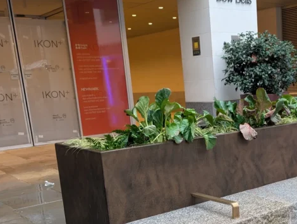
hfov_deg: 37.4
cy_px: 185
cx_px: 241
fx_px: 421
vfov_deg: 29.0
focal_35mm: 49
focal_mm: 6.9
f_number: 1.68
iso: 74
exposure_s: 1/38.4
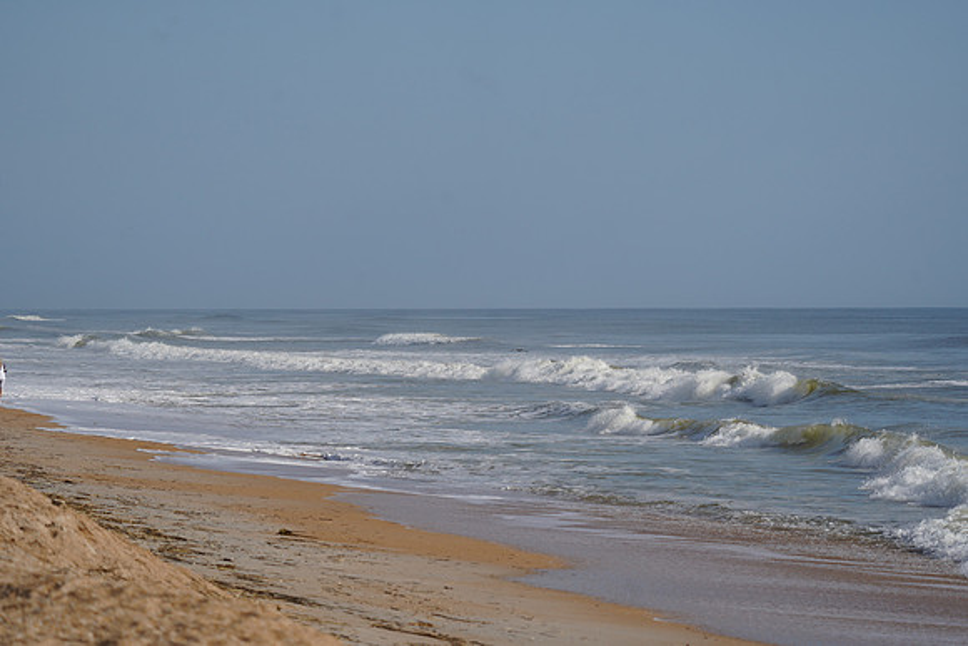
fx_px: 5379
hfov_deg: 10.3
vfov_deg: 6.9
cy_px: 323
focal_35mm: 200
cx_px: 484
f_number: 5.6
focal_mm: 200
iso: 200
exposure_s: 1/2000
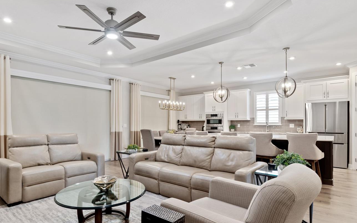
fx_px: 185
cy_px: 122
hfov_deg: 87.8
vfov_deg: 62.1
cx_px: 164
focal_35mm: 19
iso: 100
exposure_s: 2.5
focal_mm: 10
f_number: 7.1
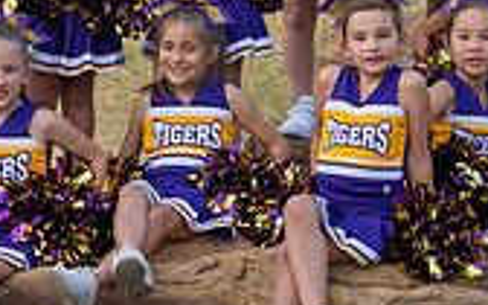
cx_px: 302
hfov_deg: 7.4
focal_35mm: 282
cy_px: 71
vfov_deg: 4.7
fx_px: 3750
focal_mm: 70
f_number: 4
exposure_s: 1/320
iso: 640
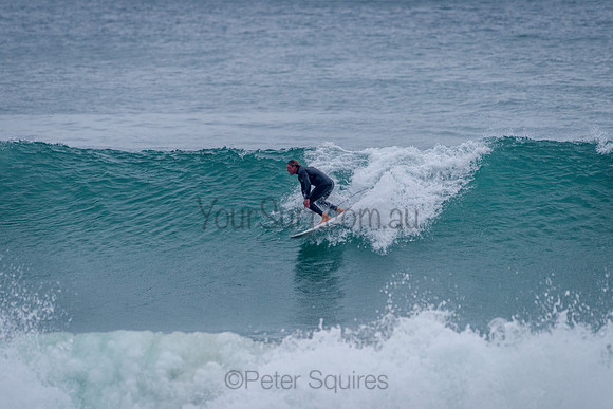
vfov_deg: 2.2
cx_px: 306
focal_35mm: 613
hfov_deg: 3.4
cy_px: 204
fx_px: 10432
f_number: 5.6
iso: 720
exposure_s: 1/2000
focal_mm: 500
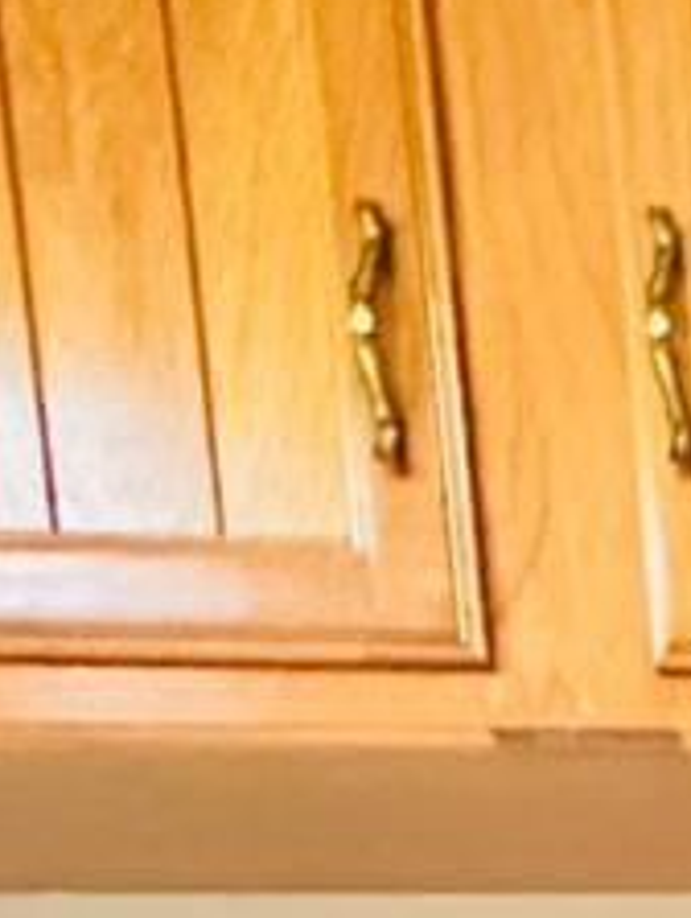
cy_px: 1877
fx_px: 2495
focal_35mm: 94
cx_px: 2112
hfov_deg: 10.6
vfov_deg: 15.9
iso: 800
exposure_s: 1/60
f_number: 2.2
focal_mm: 2.22
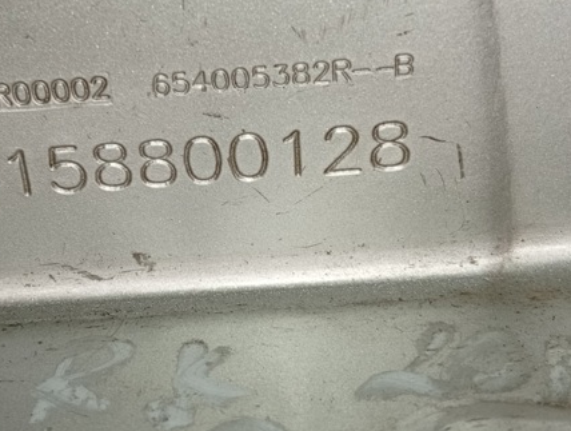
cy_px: 187
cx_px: 170
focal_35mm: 61
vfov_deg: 24.1
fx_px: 1008
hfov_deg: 31.3
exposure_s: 1/50
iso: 114
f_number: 1.8
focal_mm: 3.96
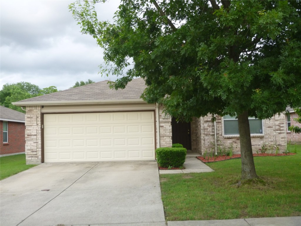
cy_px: 113
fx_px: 330
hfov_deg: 49.0
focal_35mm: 38
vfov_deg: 37.7
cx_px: 150
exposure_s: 1/80
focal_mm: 6.8
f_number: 4.5
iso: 160
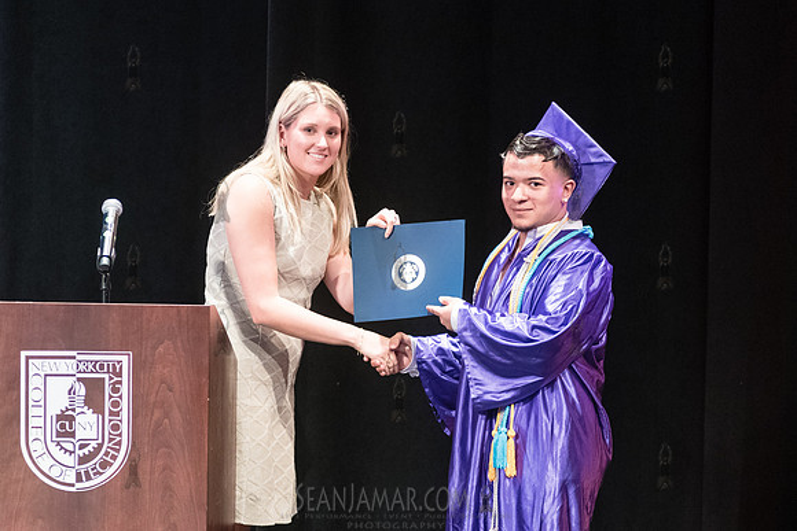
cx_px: 374
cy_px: 300
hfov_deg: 7.4
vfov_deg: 4.9
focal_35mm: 280
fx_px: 6203
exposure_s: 1/250
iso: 4000
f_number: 2.8
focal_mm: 185
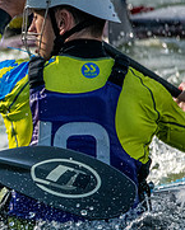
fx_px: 8233
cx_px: -184
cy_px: 177
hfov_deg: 1.3
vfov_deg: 1.6
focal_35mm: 1204
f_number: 9
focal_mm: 400
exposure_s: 1/3200
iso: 2500
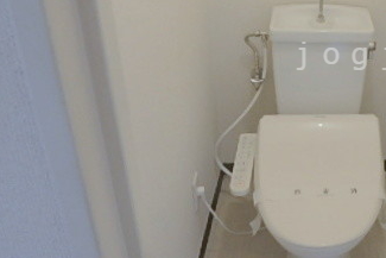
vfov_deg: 30.5
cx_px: 378
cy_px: 56
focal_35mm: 43
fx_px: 461
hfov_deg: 40.3
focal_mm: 3.7
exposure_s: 1/30
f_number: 3.5
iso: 320
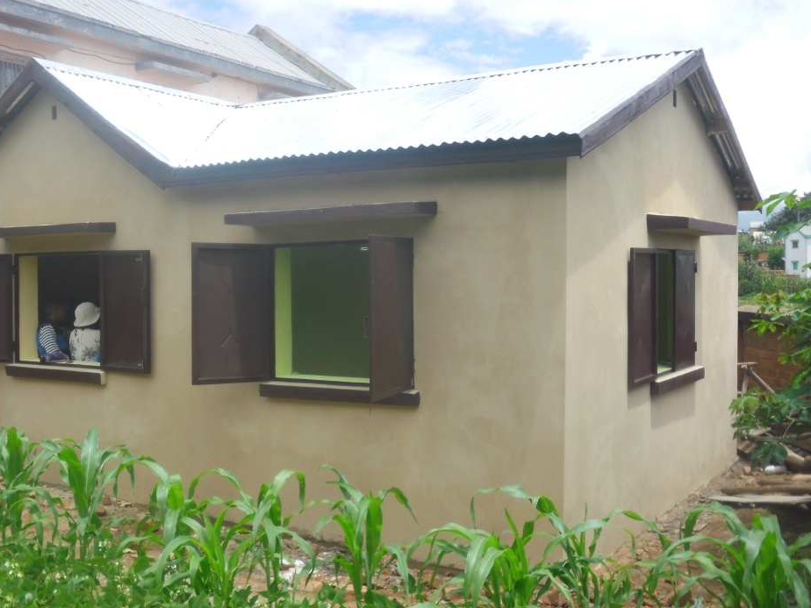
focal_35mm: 41
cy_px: 306
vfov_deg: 35.1
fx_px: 961
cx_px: 369
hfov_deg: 45.7
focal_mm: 6.6
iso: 80
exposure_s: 1/583
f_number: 4
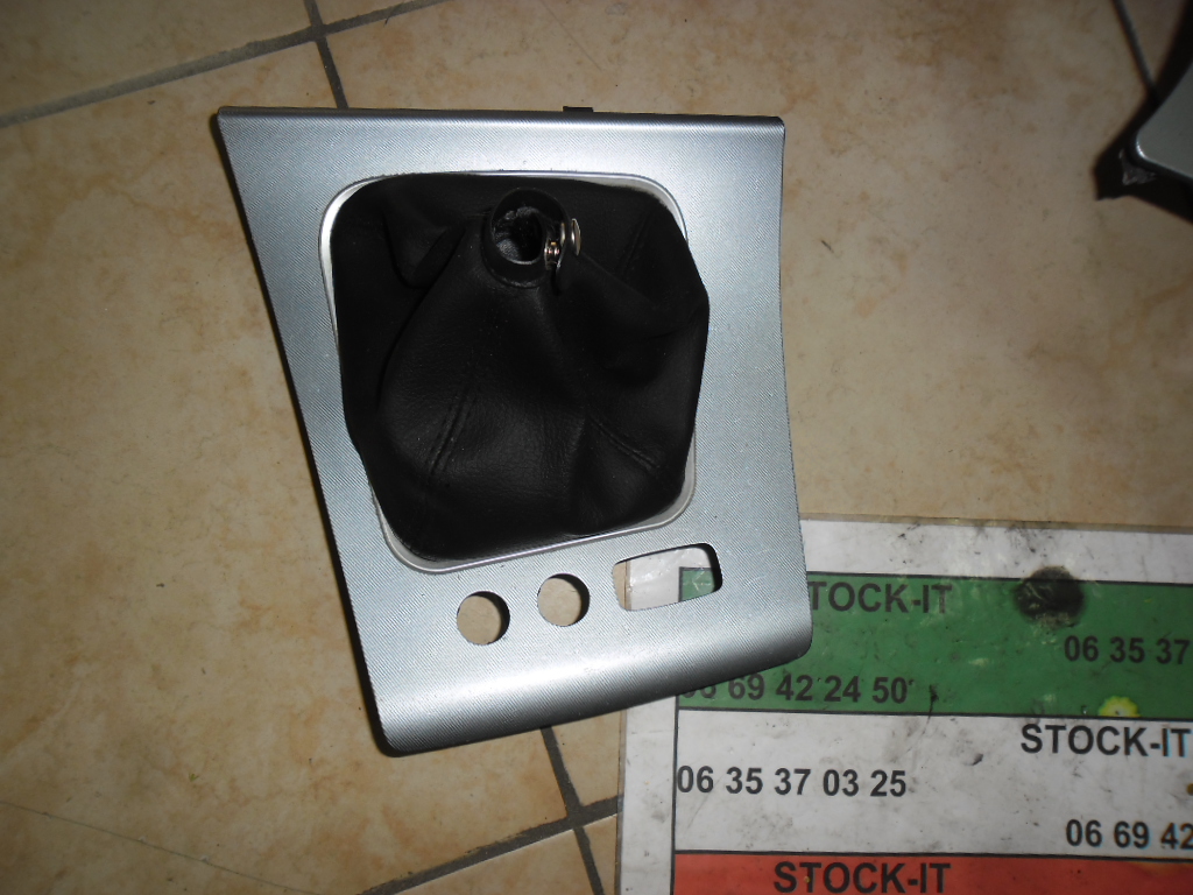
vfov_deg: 51.4
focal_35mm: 27
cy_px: 448
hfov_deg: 65.3
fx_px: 931
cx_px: 596
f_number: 3.5
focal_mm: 4.9
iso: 80
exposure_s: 1/45
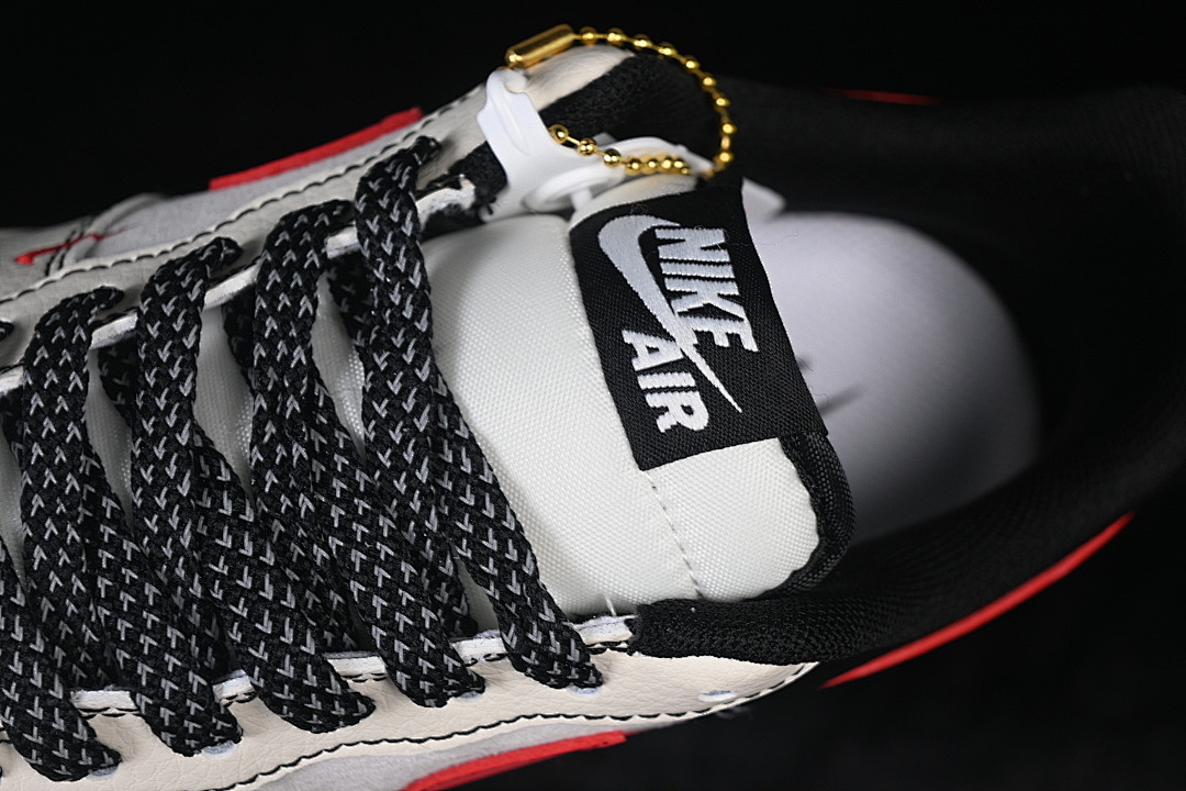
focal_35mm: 75
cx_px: 593
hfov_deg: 27.0
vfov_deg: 18.2
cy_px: 396
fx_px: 2471
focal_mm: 50
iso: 160
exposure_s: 1/60
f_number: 7.1
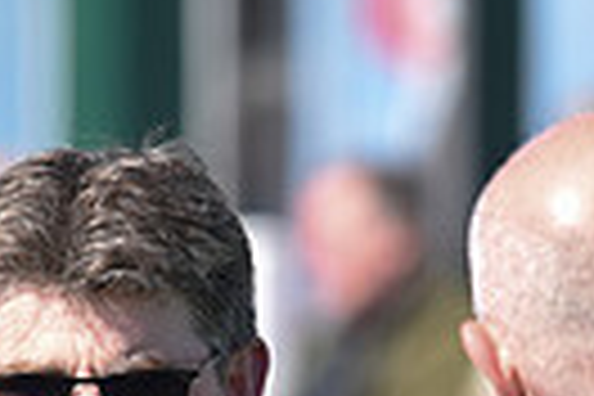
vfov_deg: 1.0
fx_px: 21762
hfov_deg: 1.6
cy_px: 799
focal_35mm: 1319
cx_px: -58
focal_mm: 300
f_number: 5.6
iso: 400
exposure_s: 1/1000
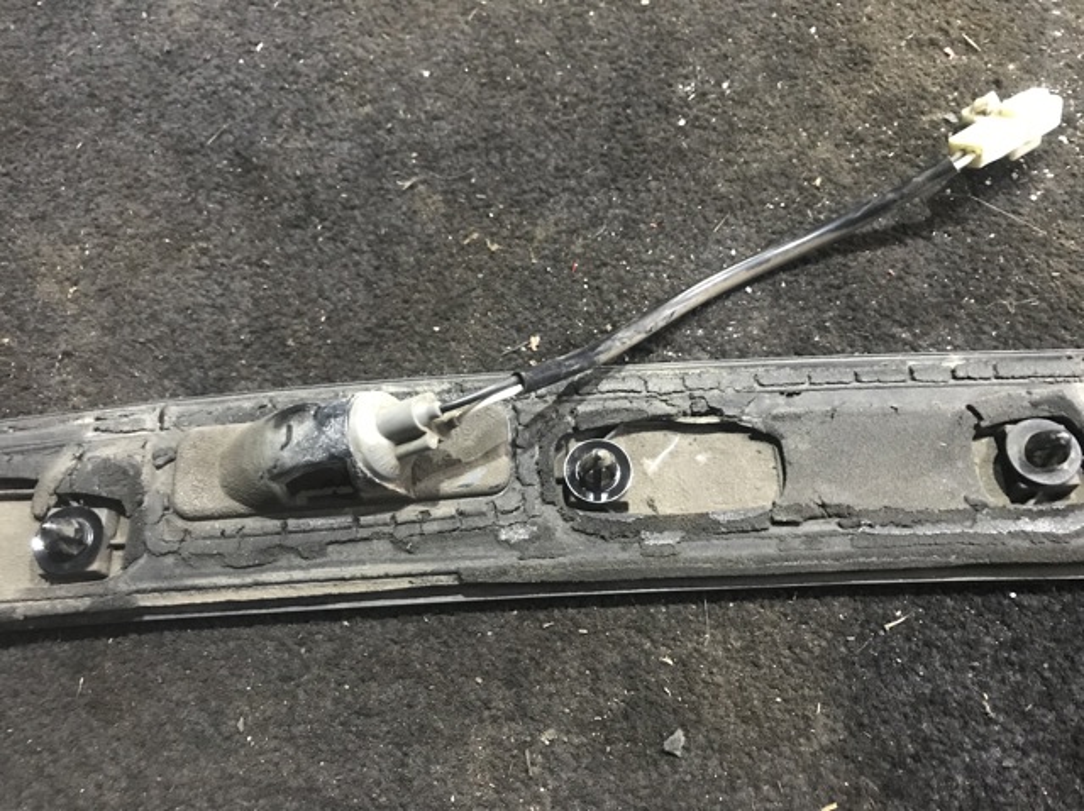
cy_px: 406
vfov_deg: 49.7
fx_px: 876
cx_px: 542
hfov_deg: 63.5
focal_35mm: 28
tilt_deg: -68.6
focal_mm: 3.99
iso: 100
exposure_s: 1/4
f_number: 1.8
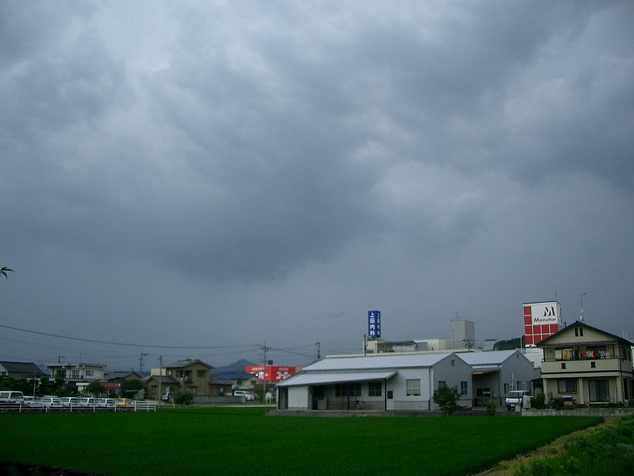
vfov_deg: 40.7
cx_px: 317
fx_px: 641
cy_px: 238
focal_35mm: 35
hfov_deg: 52.6
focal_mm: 5.8
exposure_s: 1/125
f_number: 2.6
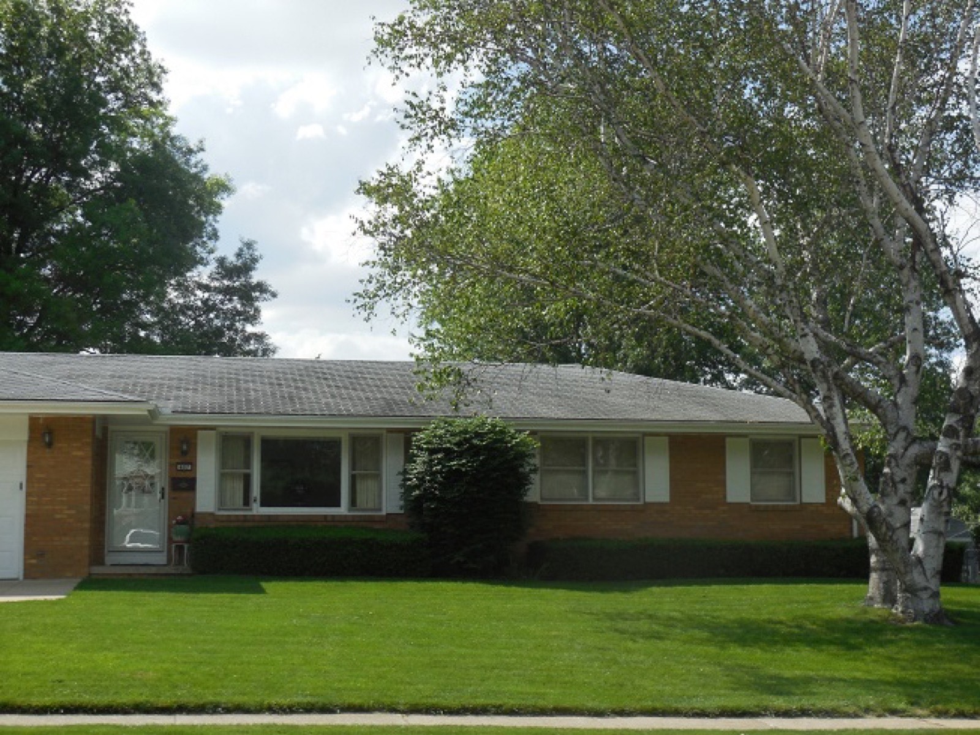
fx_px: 1500
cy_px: 368
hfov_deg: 36.2
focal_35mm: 53
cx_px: 490
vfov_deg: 27.5
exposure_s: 1/1000
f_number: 4
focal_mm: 9.4
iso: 125
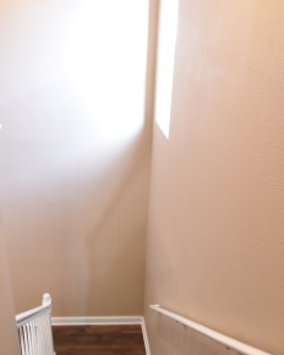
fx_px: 368
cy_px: 191
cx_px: 88
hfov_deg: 41.5
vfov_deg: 51.5
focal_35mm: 35
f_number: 3.5
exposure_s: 1/30
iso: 800
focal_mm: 10
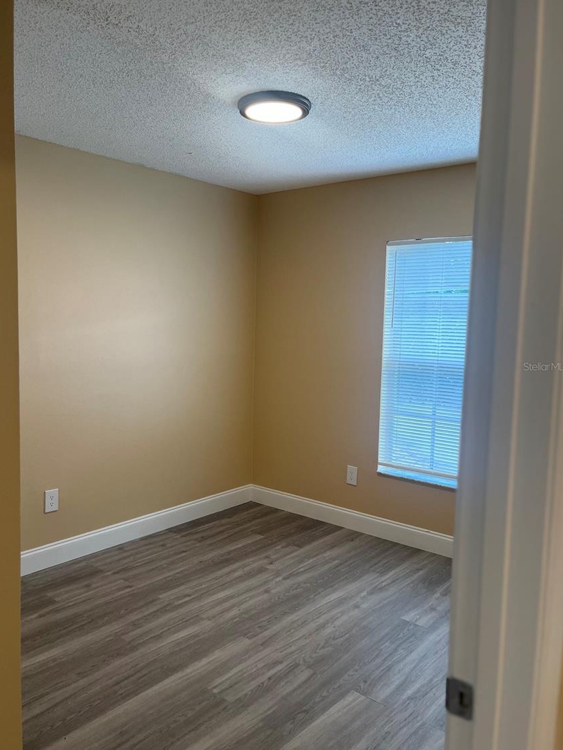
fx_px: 607
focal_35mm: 28
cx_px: 268
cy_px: 366
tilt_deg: -5.3
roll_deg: -0.9
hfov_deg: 49.7
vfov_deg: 63.4
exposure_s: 1/120
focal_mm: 5.1
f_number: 1.6
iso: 100
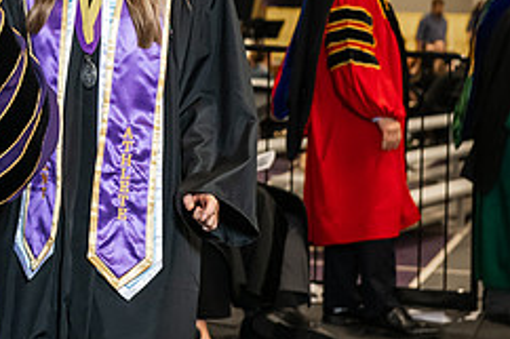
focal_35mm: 168
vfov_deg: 8.1
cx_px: -42
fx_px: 2378
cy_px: -60
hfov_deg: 12.1
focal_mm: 70
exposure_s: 1/200
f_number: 5
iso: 2500
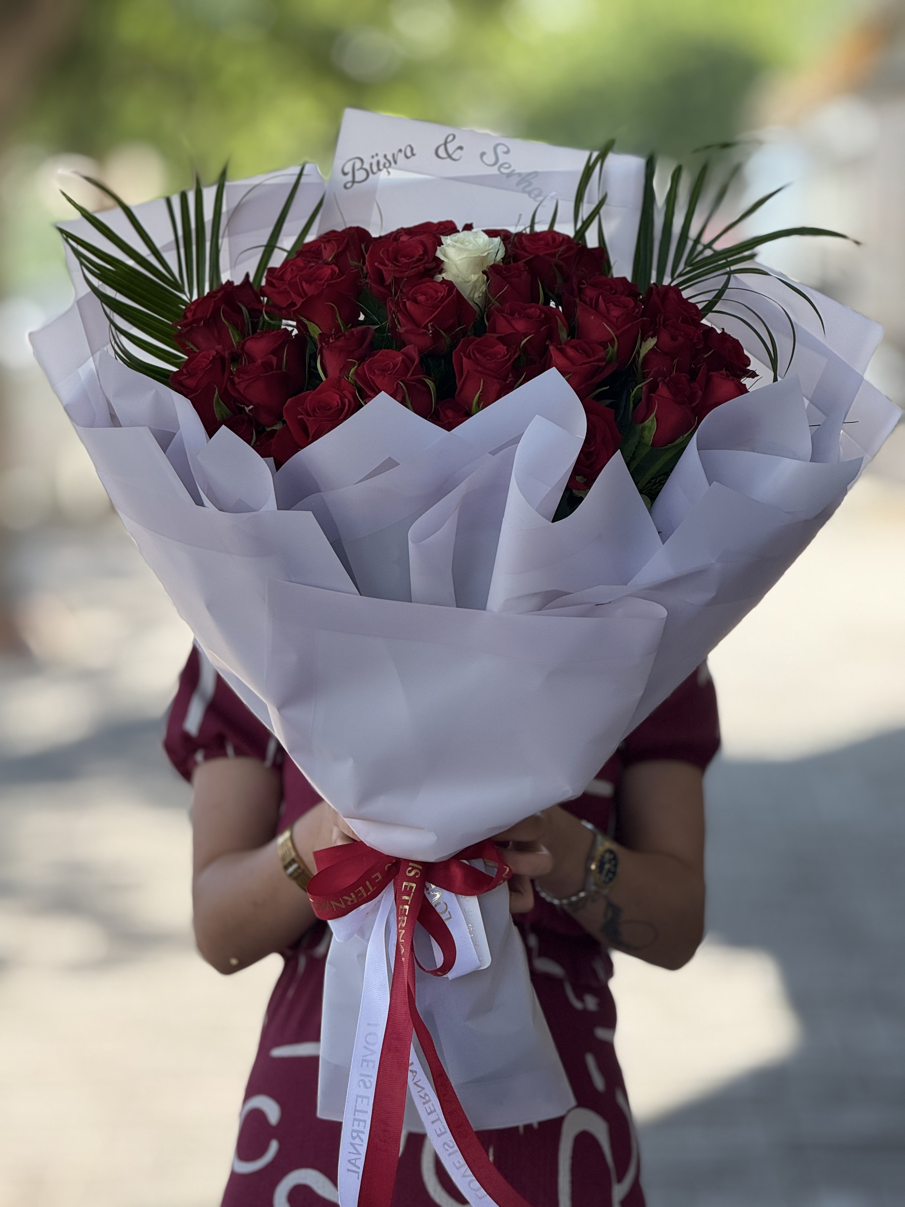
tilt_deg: -3.3
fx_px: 4183
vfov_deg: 16.4
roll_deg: -1.5
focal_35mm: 120
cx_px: 452
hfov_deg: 12.3
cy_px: 604
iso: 64
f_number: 2.8
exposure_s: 1/296
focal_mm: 15.66
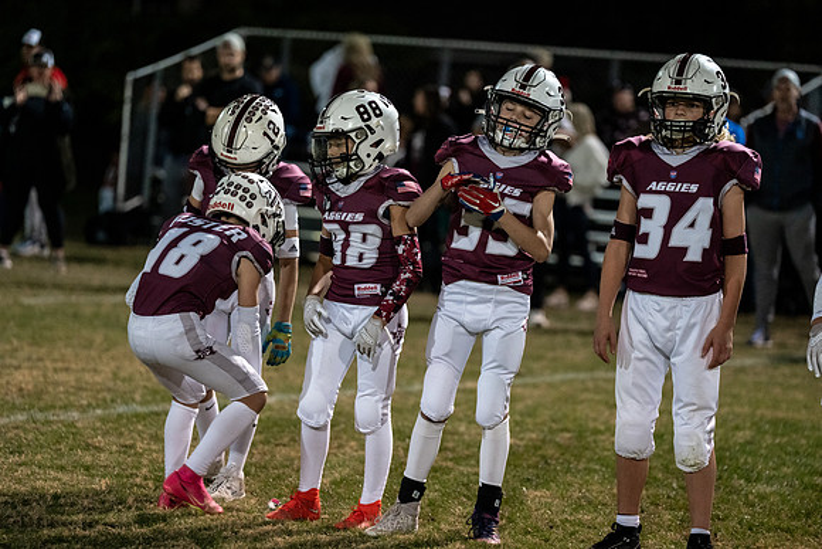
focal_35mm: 158
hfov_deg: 13.0
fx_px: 3608
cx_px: 411
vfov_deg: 8.7
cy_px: 274
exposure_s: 1/320
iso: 4000
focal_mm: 158
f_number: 2.8
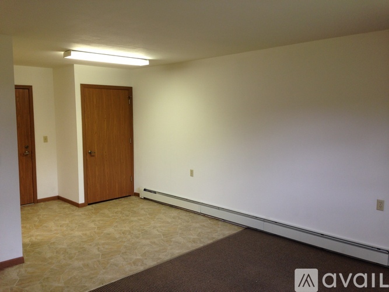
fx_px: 371
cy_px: 146
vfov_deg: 42.9
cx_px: 194
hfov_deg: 55.4
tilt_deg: -4.3
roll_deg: +0.4
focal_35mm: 33
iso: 50
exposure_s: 1/20
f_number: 2.4
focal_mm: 4.12
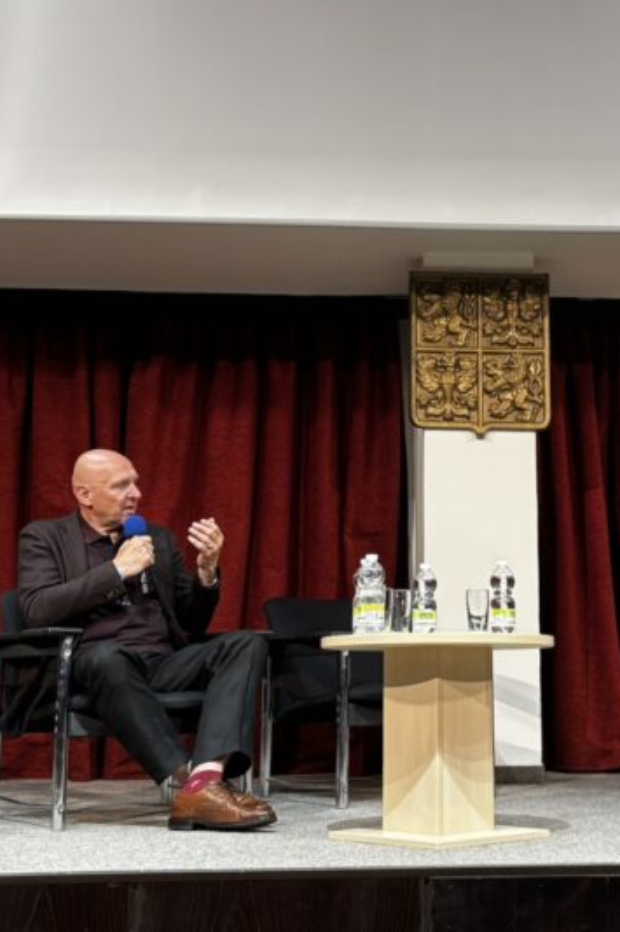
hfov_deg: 25.8
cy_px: 437
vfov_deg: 38.2
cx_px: 437
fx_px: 1344
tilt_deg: +10.3
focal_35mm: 52
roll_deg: -0.5
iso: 200
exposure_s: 1/50
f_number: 1.6
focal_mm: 5.96
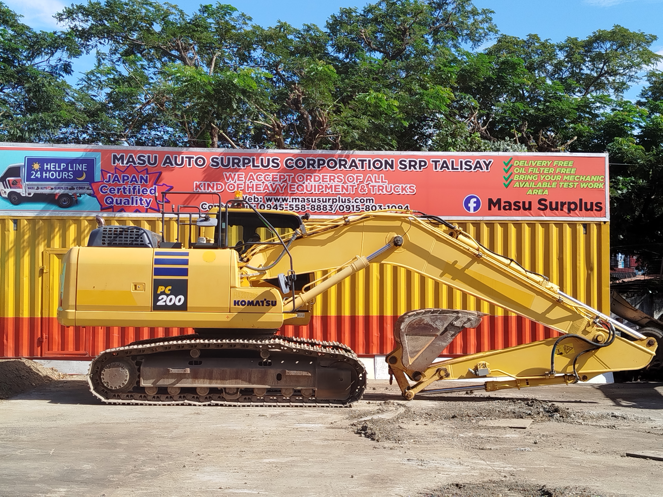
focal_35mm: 50
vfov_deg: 29.1
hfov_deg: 38.2
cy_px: 248
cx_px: 332
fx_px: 958
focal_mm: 5.31
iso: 50
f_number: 1.7
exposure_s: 1/746
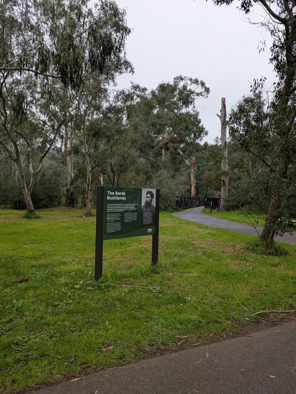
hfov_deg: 54.9
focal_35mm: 25
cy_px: 197
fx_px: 285
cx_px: 148
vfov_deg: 69.4
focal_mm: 5.43
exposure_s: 1/283
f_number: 1.89
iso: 53
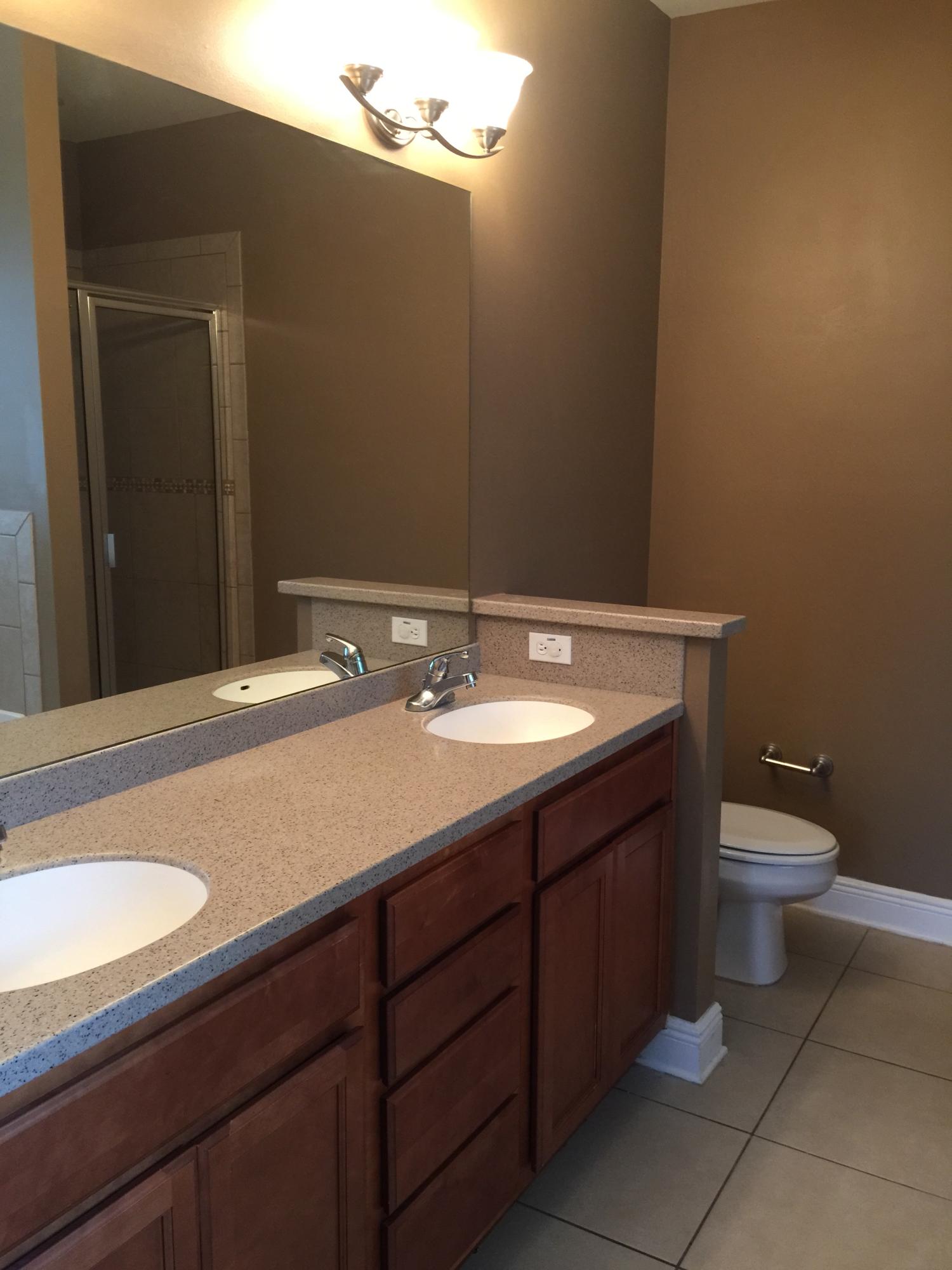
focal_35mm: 29
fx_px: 1063
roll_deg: -0.4
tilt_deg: -11.2
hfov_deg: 48.2
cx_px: 476
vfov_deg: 61.7
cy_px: 635
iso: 100
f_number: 2.2
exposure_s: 1/15
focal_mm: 4.15
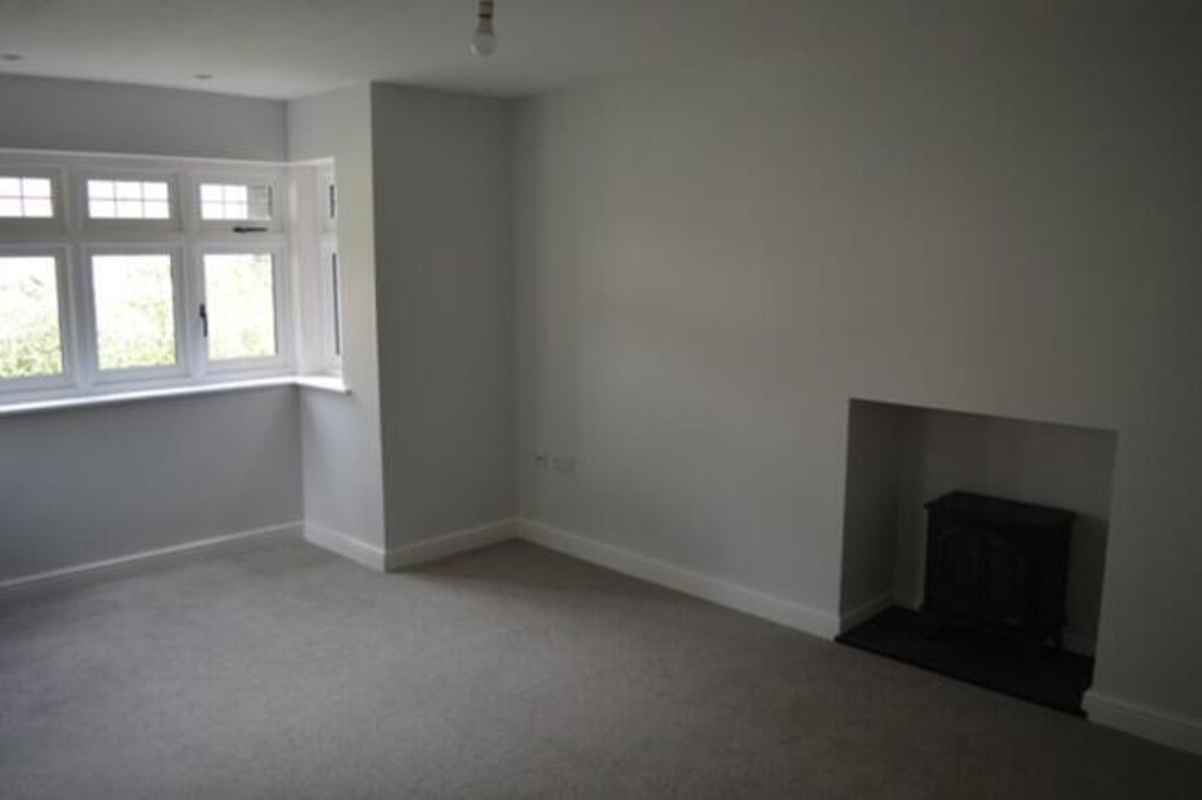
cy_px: 400
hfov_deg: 67.4
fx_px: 901
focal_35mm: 27
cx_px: 601
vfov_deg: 47.9
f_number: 4
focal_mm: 18
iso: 100
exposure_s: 1/60
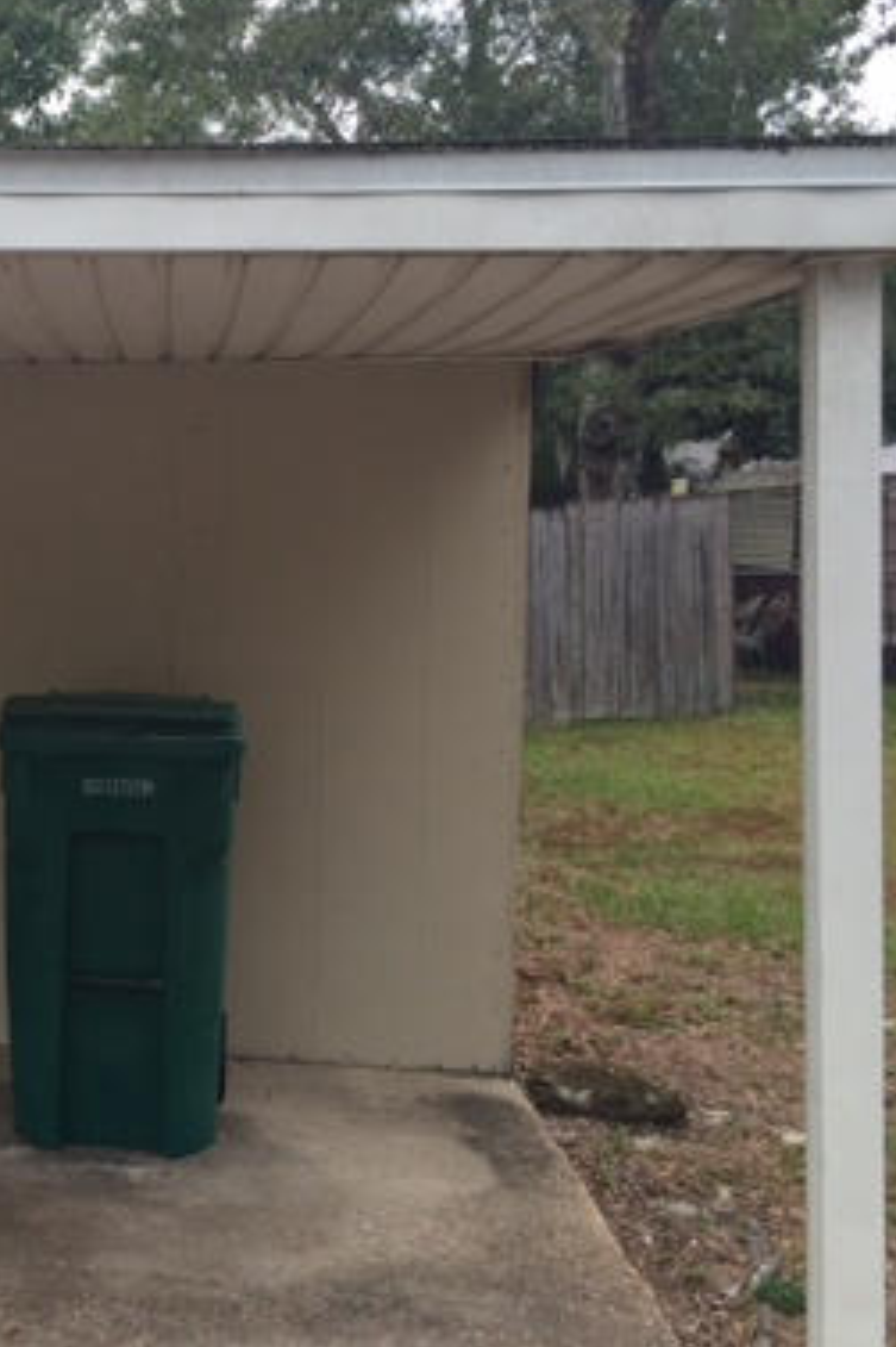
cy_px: 579
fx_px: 1980
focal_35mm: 53
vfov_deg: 37.5
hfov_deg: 23.6
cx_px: -129
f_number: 2.2
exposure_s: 1/161
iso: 32
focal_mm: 4.12
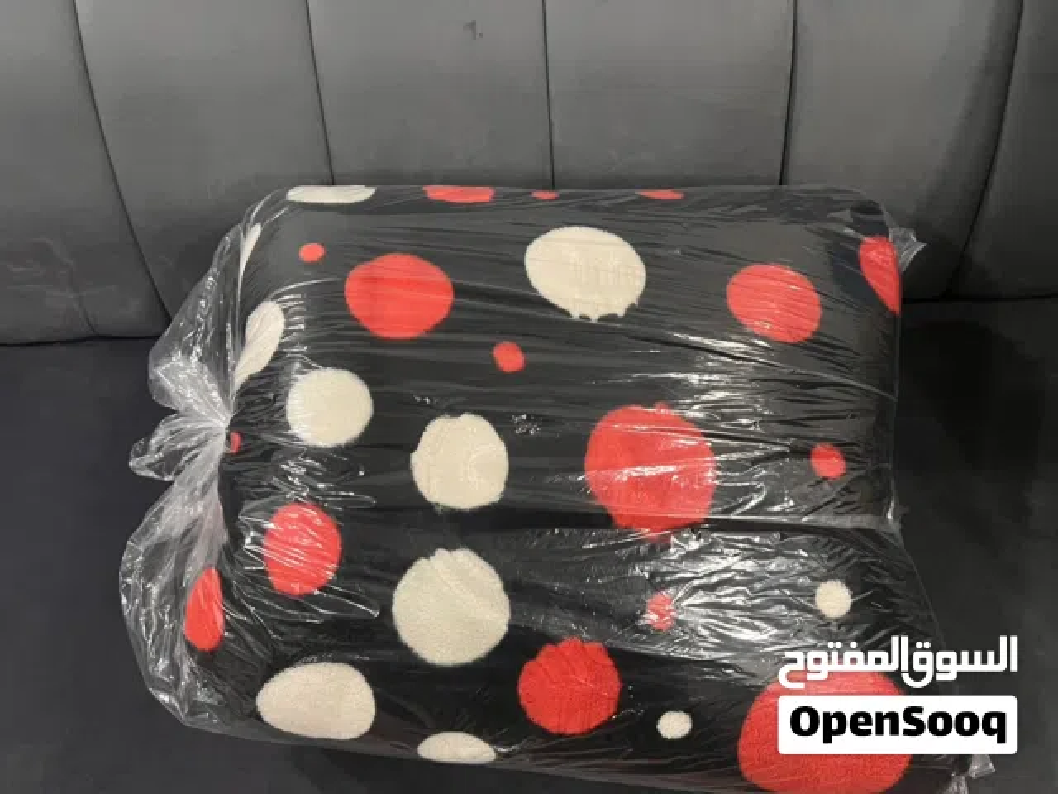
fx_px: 795
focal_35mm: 26
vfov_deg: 53.1
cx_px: 529
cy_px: 397
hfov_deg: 67.3
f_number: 1.5
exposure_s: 1/40
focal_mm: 5.7
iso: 640
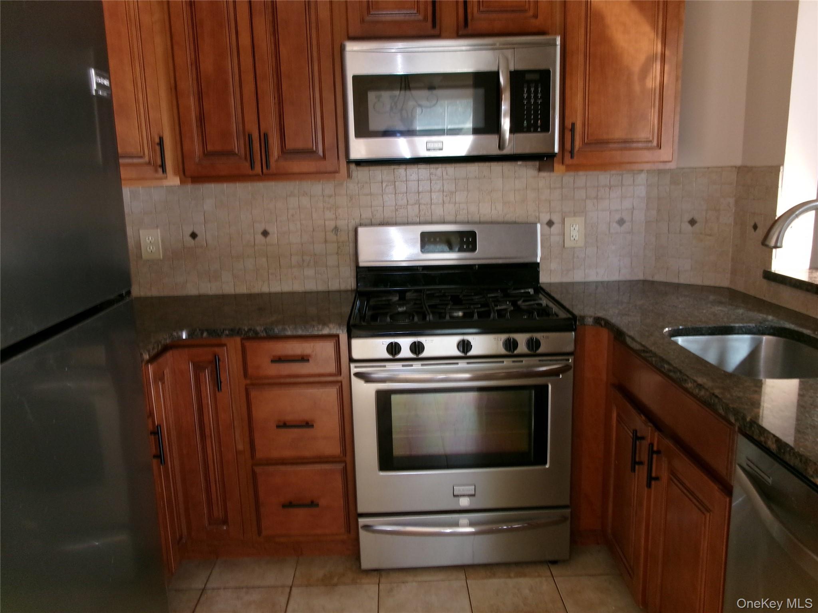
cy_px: 306
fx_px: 662
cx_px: 409
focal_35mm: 28
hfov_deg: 63.4
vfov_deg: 49.7
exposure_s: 1/34
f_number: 3.9
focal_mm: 5.1
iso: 200
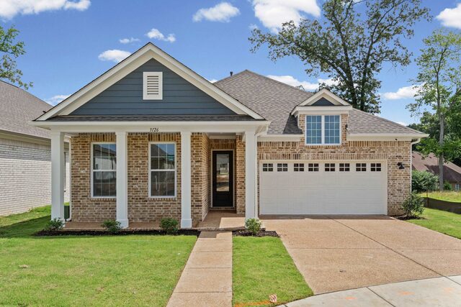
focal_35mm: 27
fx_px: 346
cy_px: 154
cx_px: 230
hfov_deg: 67.4
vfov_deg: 48.0
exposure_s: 1/750
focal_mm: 27
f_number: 9.5
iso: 800
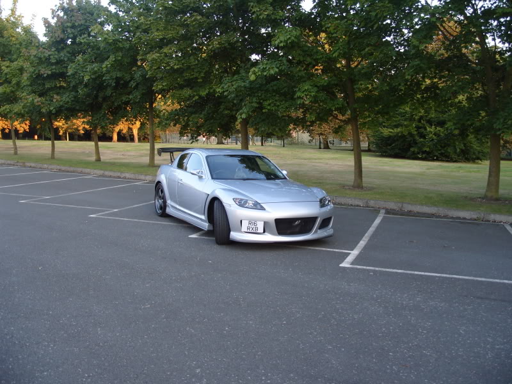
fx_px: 518
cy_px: 192
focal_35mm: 35
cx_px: 256
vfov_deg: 40.7
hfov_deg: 52.6
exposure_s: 1/45
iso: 80
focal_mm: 7.8
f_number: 2.8
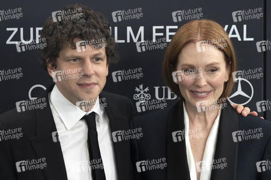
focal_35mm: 214
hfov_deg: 9.6
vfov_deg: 6.4
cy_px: 84
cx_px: 126
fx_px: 1611
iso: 2000
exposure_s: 1/500
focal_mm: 200
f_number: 6.3
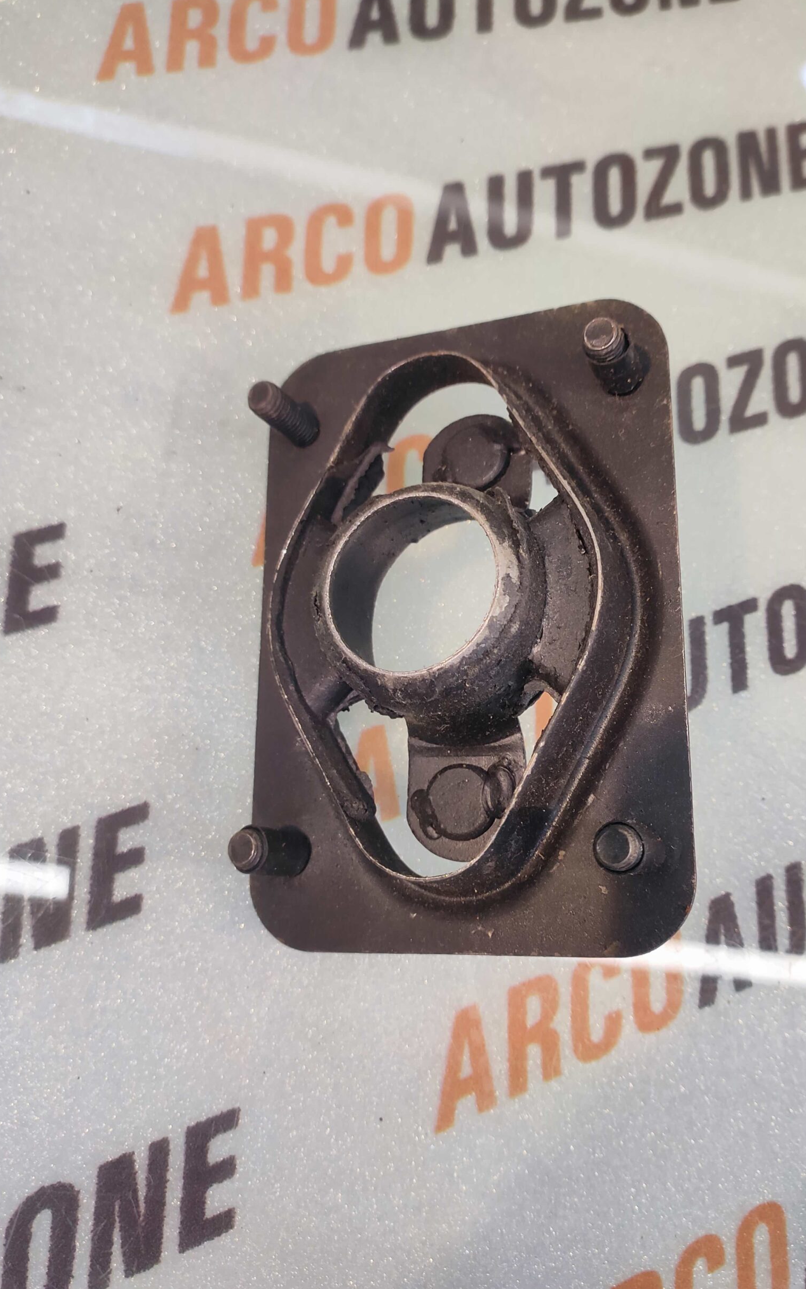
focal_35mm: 19
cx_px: 485
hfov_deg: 61.7
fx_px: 668
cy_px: 624
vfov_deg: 88.0
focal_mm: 4.74
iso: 142
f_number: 1.79
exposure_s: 1/33
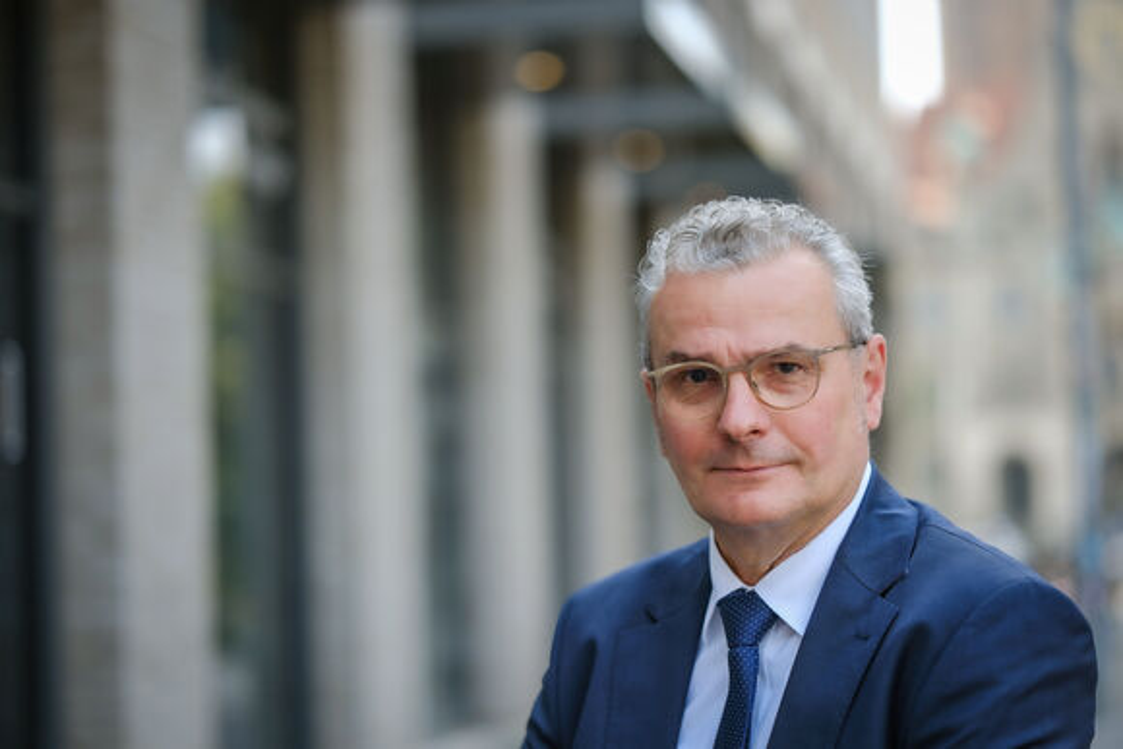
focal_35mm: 84
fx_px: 2621
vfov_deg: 16.3
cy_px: 374
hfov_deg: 24.2
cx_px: 562
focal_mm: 56
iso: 200
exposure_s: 1/2000
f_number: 1.2
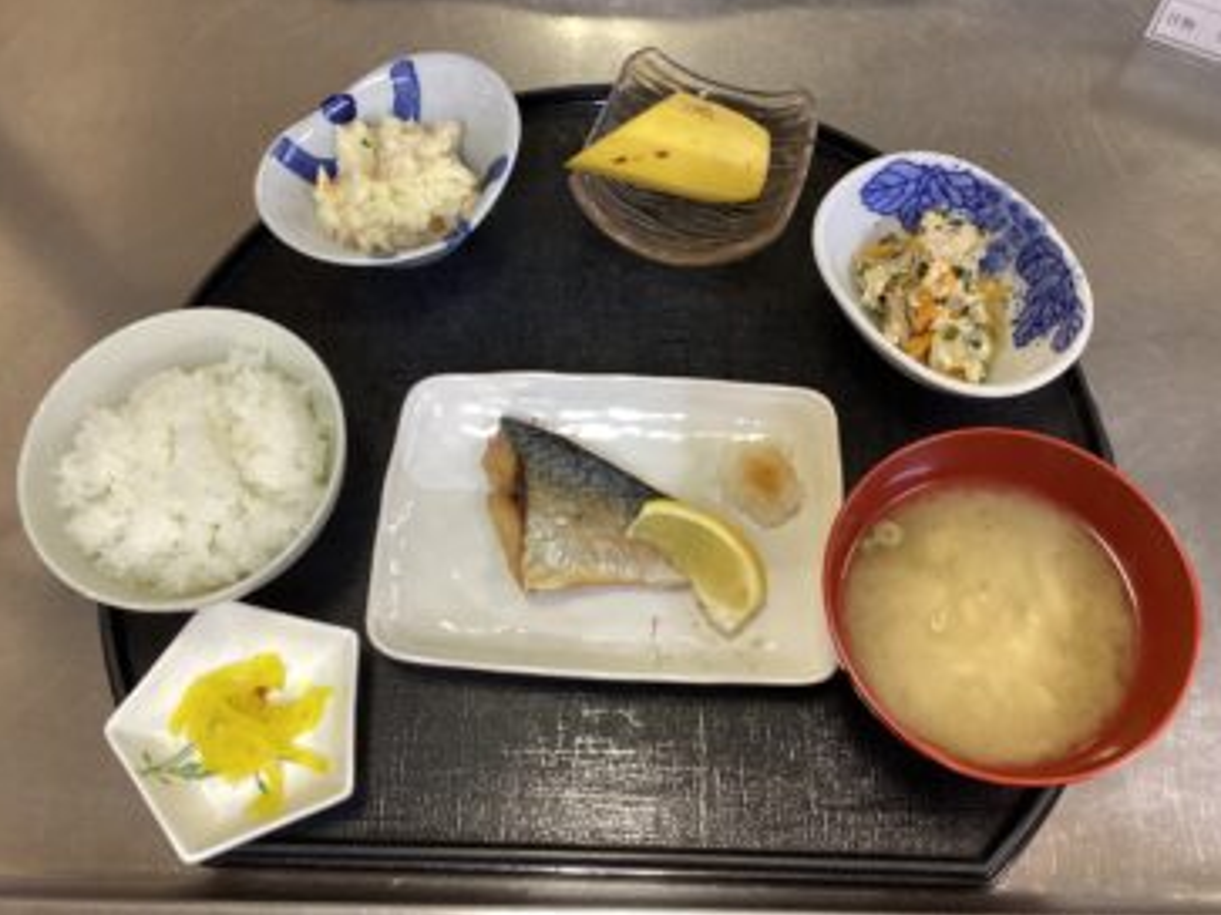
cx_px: 621
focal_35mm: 32
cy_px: 459
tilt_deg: -68.3
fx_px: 1128
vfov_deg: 44.1
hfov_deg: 56.8
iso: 320
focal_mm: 3.3
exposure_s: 1/60
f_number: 2.4
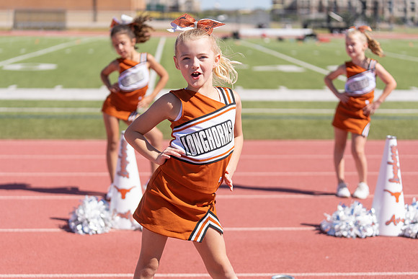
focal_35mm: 70
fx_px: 813
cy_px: 140
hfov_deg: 28.8
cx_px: 209
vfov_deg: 19.5
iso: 100
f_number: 2.8
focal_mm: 70
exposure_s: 1/2000
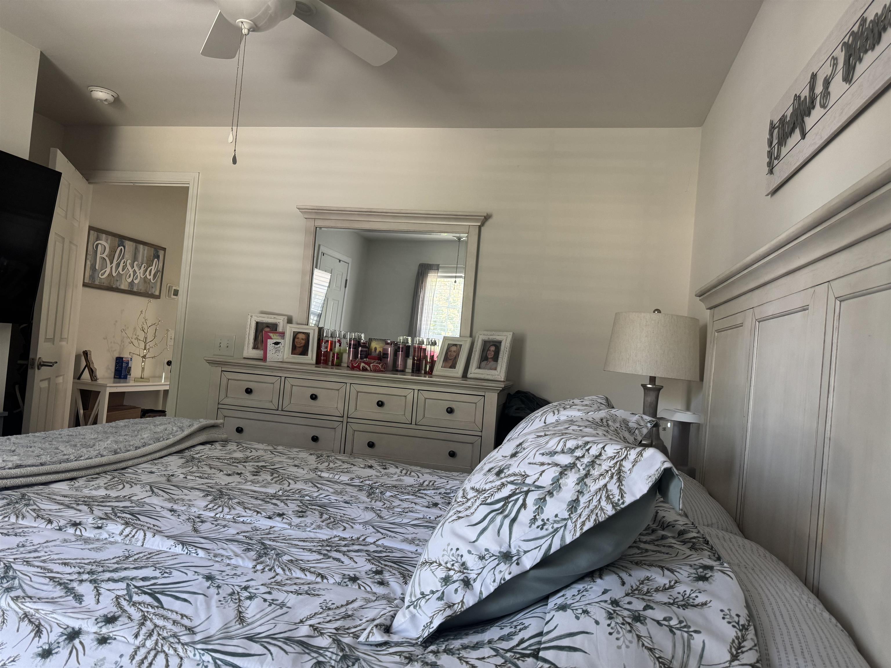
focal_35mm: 24
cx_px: 446
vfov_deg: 56.8
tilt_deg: +1.2
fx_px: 618
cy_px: 334
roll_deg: -4.6
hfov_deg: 71.6
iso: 200
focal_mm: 6.76
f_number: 1.78
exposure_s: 1/60
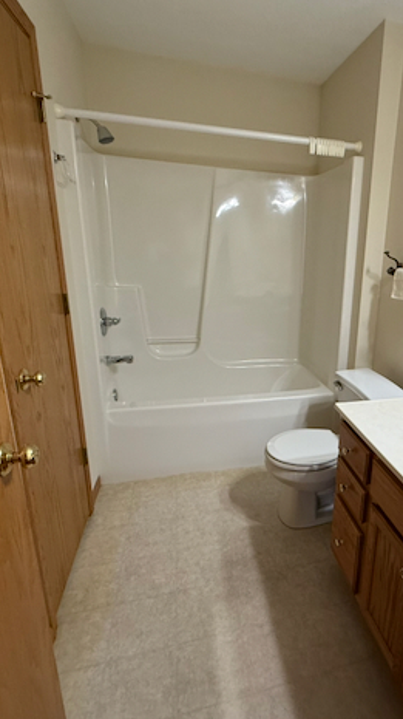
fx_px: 400
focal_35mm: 21
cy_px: 359
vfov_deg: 83.9
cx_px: 307
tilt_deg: -15.6
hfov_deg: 51.0
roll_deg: -3.6
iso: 200
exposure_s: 1/120
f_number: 2.2
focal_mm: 2.22
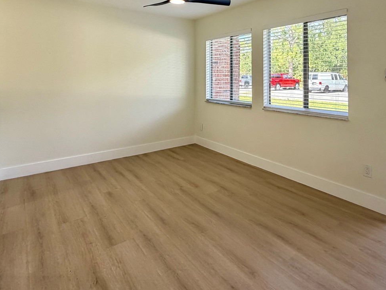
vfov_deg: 56.3
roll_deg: +0.4
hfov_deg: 73.6
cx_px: 219
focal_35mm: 23
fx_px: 256
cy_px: 77
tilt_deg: -0.1
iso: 200
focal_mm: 2.22
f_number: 2.2
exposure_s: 1/121
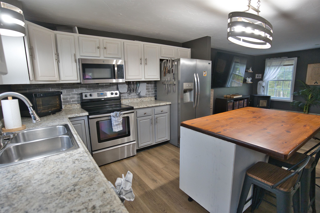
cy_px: 106
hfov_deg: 90.0
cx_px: 160
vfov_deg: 67.4
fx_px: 160
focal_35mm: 18
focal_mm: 18
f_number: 3.2
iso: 1600
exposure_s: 1/160
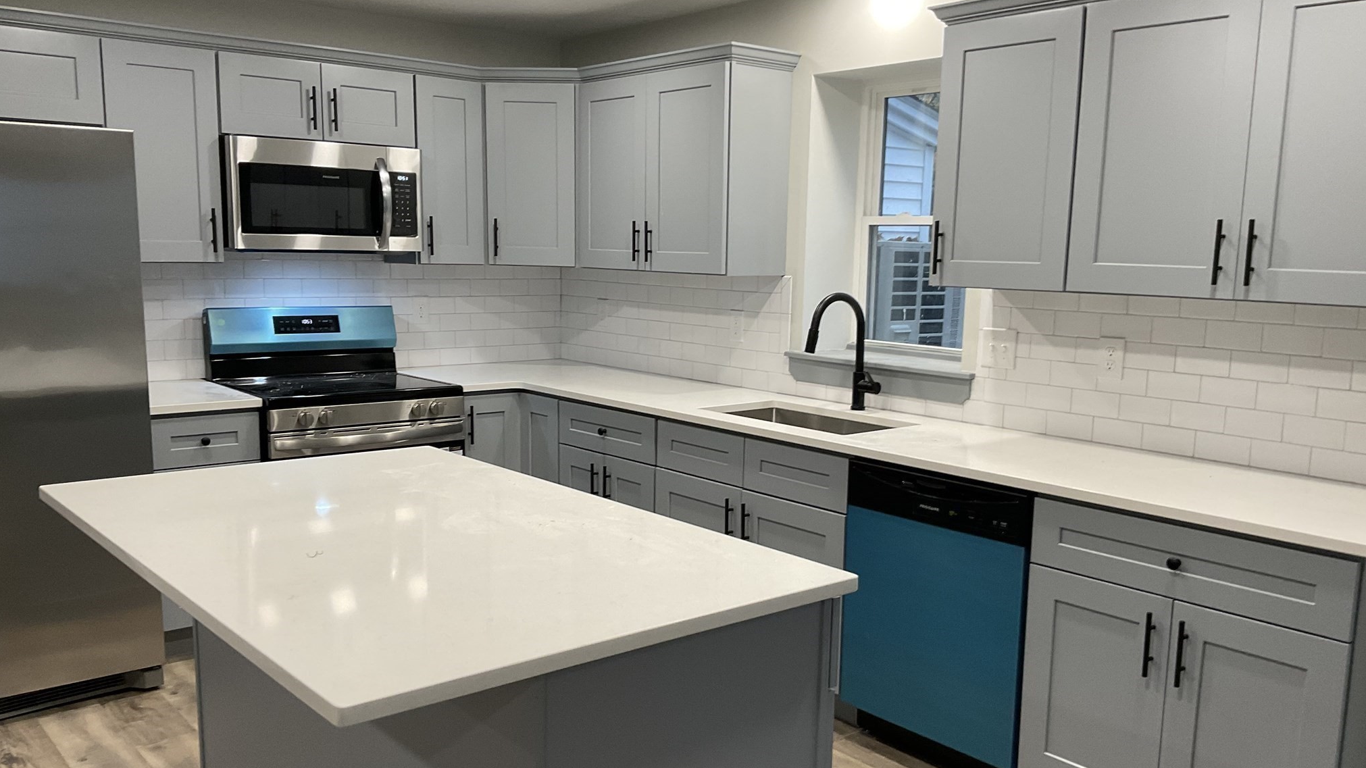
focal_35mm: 32
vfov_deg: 36.6
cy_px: 438
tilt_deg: -9.8
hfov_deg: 61.0
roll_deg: -1.5
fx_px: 1159
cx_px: 690
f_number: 1.8
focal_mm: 3
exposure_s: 1/60
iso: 50
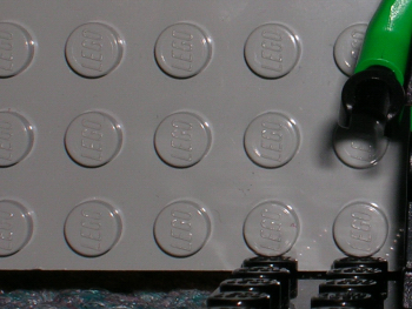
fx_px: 2203
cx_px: 441
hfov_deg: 10.6
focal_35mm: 185
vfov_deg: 8.0
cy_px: 38
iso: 50
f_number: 8
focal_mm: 12.3
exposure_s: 1/60.1
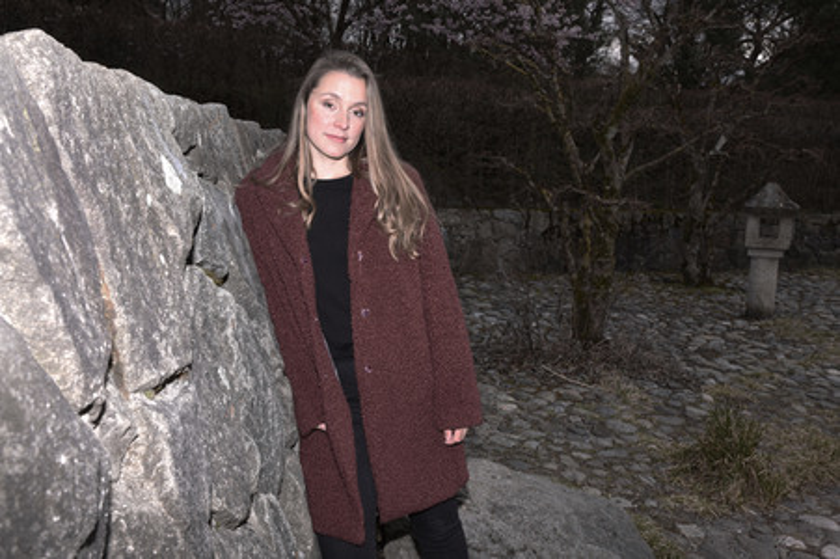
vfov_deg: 33.4
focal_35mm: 40
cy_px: 280
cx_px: 420
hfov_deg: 48.5
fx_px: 933
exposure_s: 1/160
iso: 320
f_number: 11
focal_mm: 40
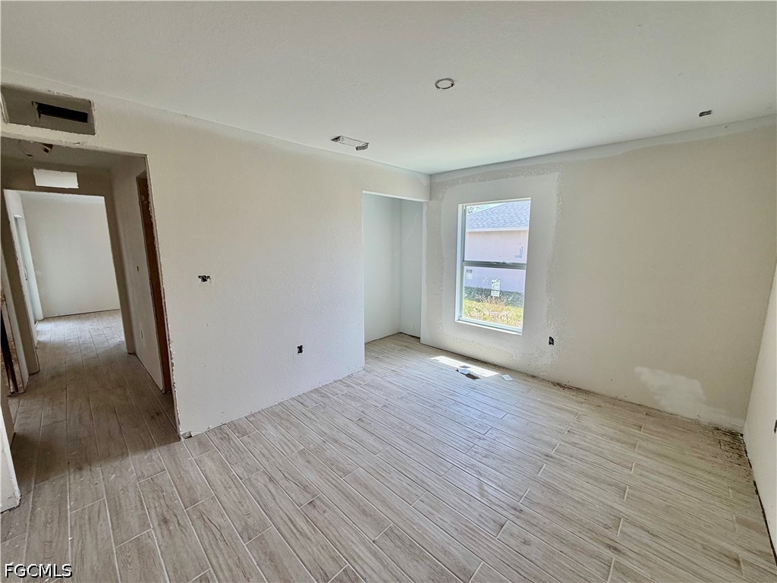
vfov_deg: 85.7
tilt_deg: -9.4
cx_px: 388
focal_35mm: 14
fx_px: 314
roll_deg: +0.3
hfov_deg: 102.1
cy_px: 292
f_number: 2.2
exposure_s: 1/121
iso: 80
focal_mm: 2.22
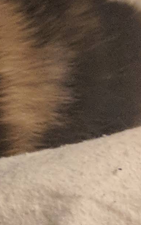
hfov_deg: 6.5
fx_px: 1106
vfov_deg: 11.6
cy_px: 57
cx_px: -305
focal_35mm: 180
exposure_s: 1/24.4
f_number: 2
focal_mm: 4.67
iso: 1063
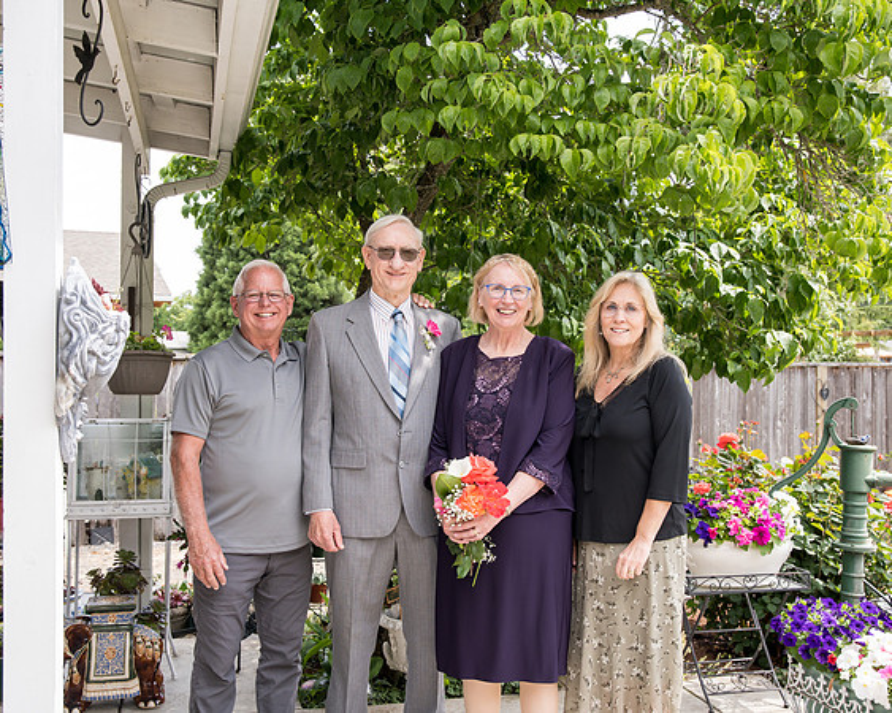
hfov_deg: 50.2
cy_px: 356
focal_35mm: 36
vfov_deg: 41.1
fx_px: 951
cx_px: 446
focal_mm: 32
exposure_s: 1/500
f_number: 5
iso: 400
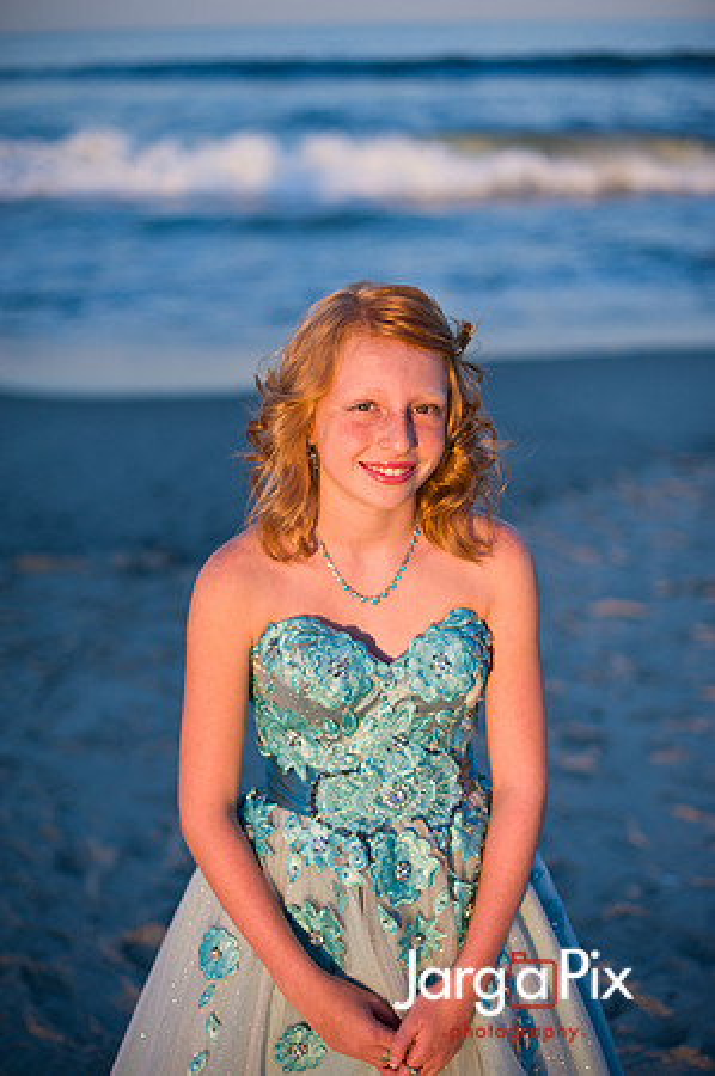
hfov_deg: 26.9
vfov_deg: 39.6
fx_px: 1493
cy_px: 538
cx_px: 358
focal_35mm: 50
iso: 160
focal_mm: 50
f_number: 2
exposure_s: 1/2000
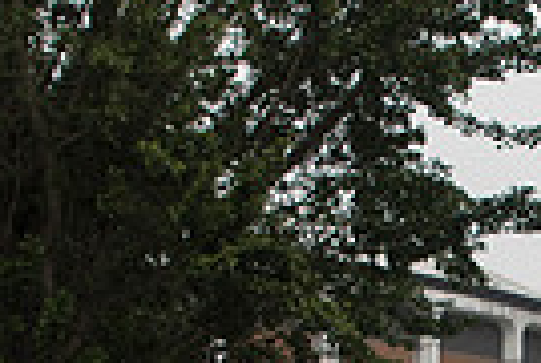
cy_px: 723
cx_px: 770
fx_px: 1973
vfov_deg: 9.8
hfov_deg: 14.7
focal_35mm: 131
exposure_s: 1/1600
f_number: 3.5
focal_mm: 24
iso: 640
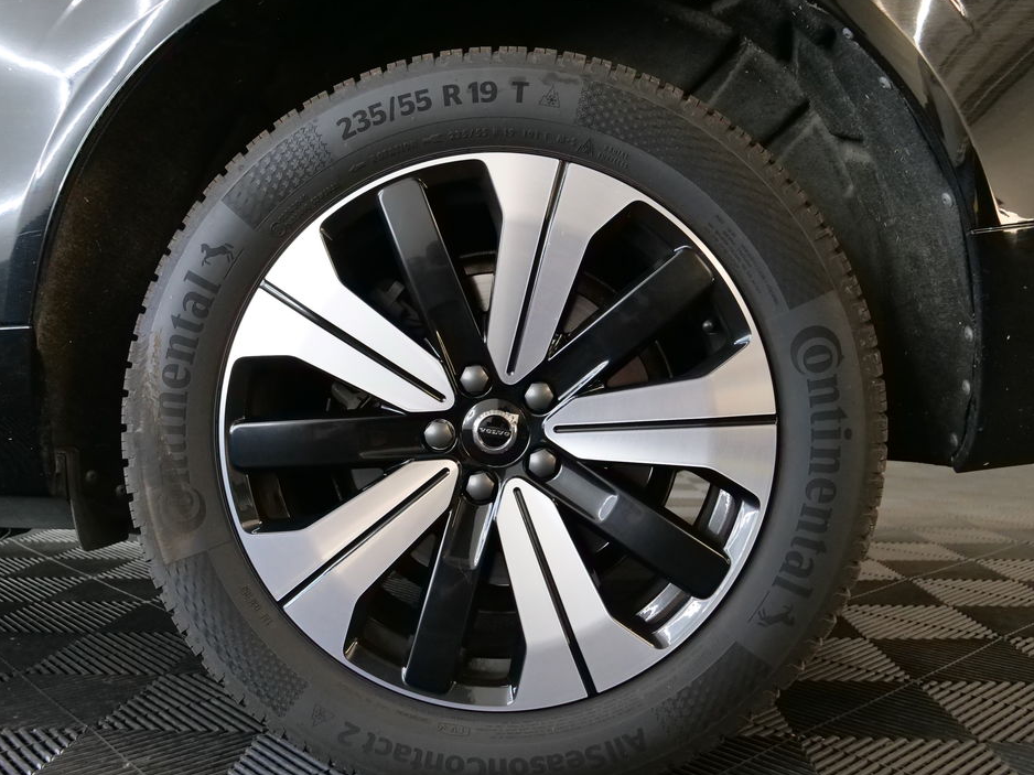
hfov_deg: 56.8
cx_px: 511
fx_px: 956
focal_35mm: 32
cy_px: 407
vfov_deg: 44.1
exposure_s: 1/60
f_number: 3.9
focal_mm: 15
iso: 2500
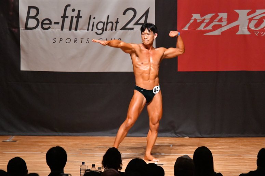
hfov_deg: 8.6
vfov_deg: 5.7
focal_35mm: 240
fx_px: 1766
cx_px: 132
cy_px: 88
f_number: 5.6
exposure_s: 1/400
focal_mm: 160
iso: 12800
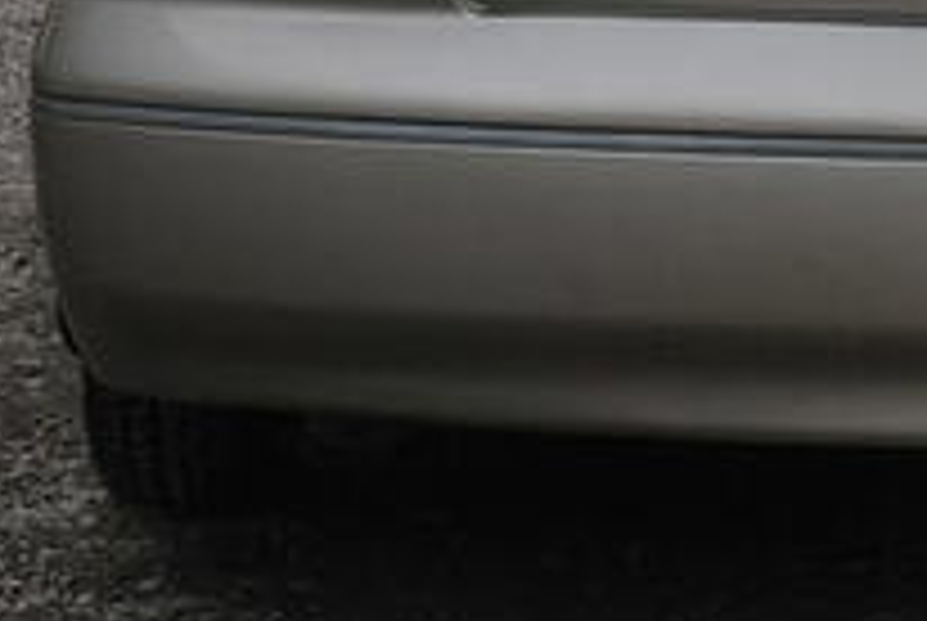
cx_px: 945
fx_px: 3971
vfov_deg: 8.8
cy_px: -230
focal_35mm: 154
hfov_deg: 13.1
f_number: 6.3
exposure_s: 1/160
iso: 100
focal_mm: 32
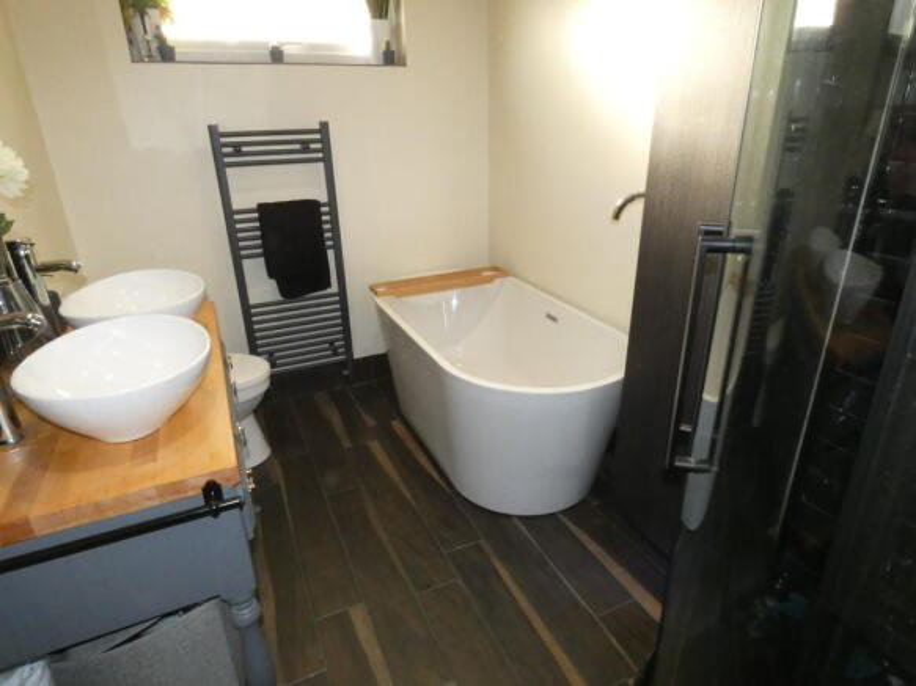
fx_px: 529
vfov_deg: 66.0
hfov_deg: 81.8
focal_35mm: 20
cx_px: 458
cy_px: 343
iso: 800
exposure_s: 1/50
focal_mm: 3.6
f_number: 7.1
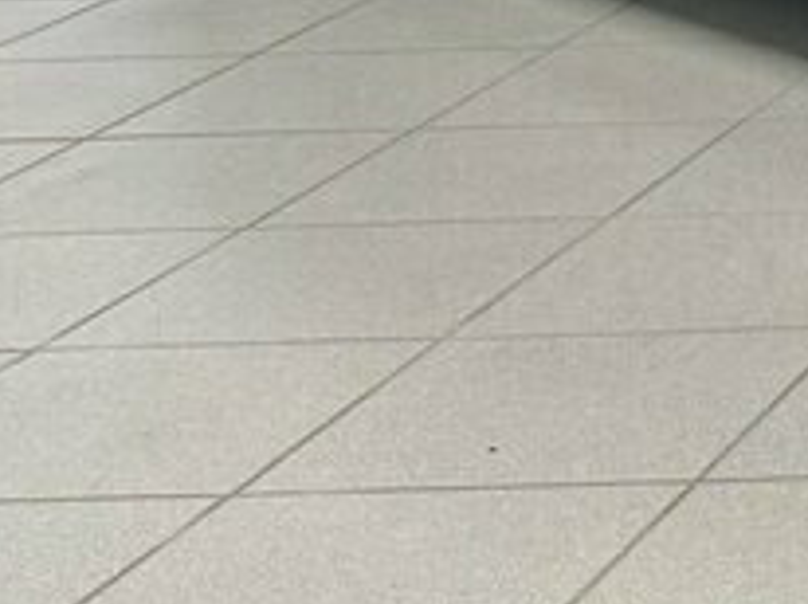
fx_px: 3264
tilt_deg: -7.5
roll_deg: +1.3
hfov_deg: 11.4
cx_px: 1996
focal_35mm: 140
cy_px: -345
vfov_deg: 10.2
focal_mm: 6.76
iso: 160
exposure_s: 1/50
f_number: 1.78
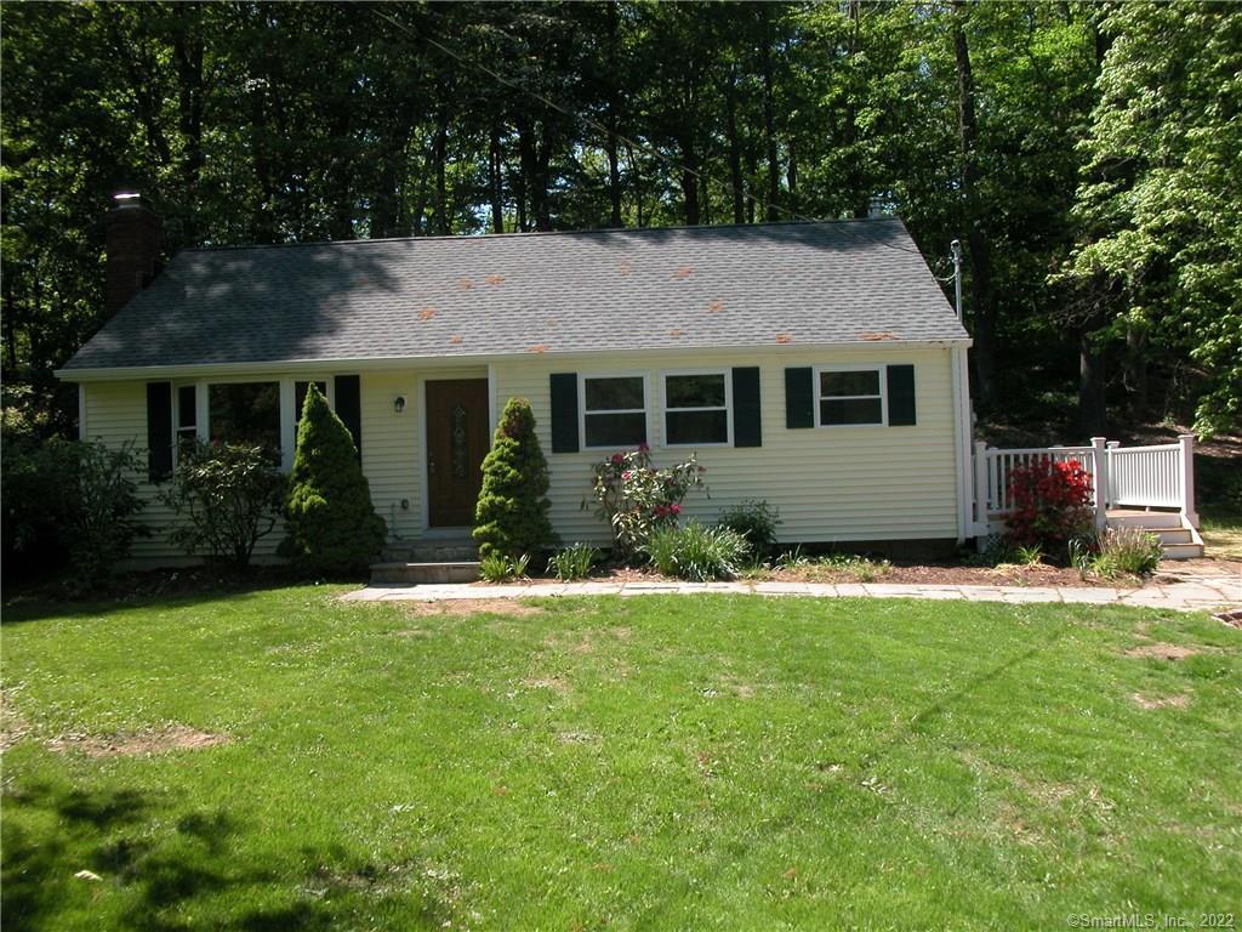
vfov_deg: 32.2
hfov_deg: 42.1
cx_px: 621
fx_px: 1615
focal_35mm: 45
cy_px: 466
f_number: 5.2
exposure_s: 1/192
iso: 100
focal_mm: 11.4
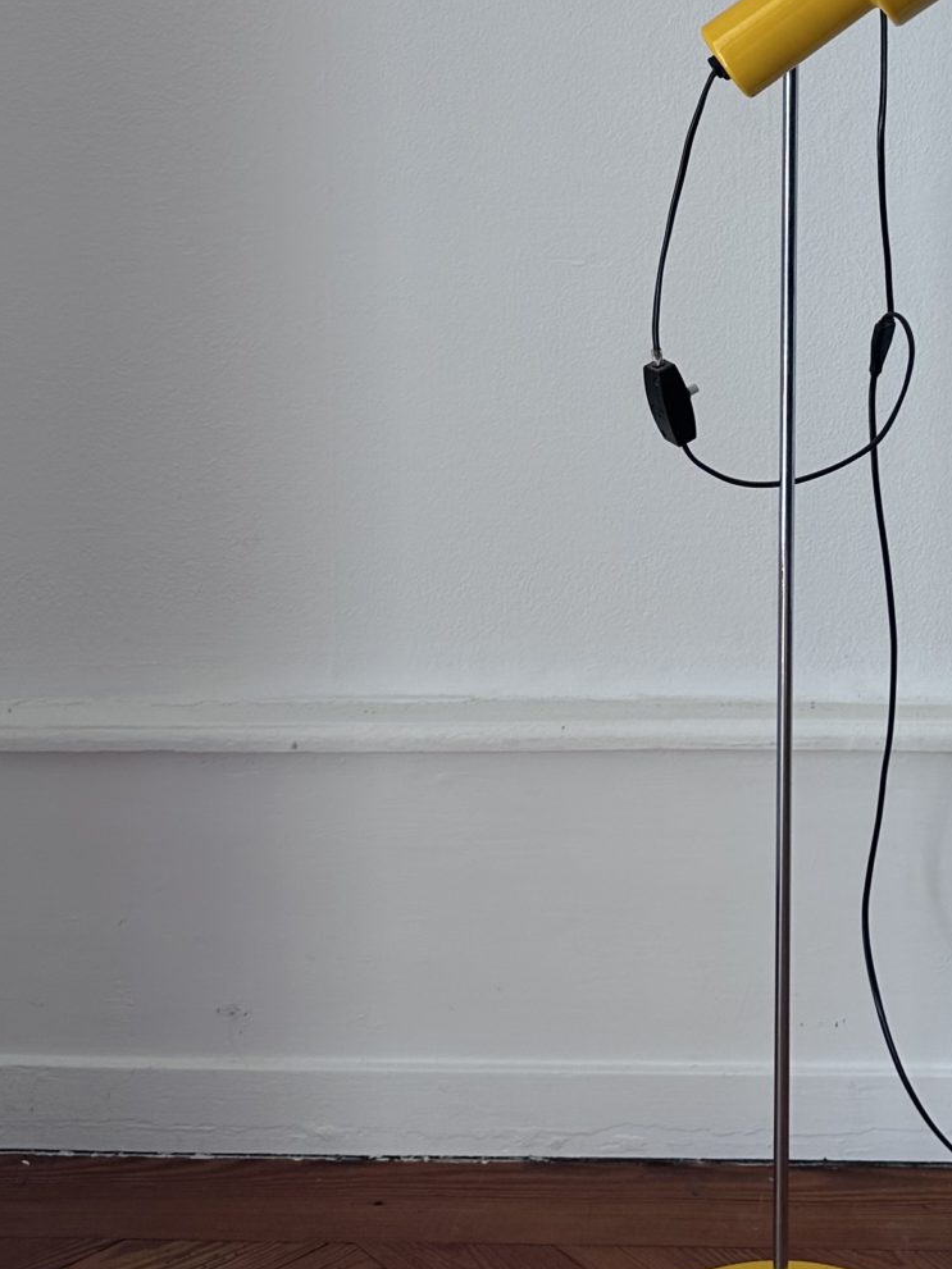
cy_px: 70
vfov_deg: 29.6
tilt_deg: -5.4
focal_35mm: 62
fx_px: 2274
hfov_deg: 23.2
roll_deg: -1.2
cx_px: 797
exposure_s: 1/153
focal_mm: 6.86
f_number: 1.78
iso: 64
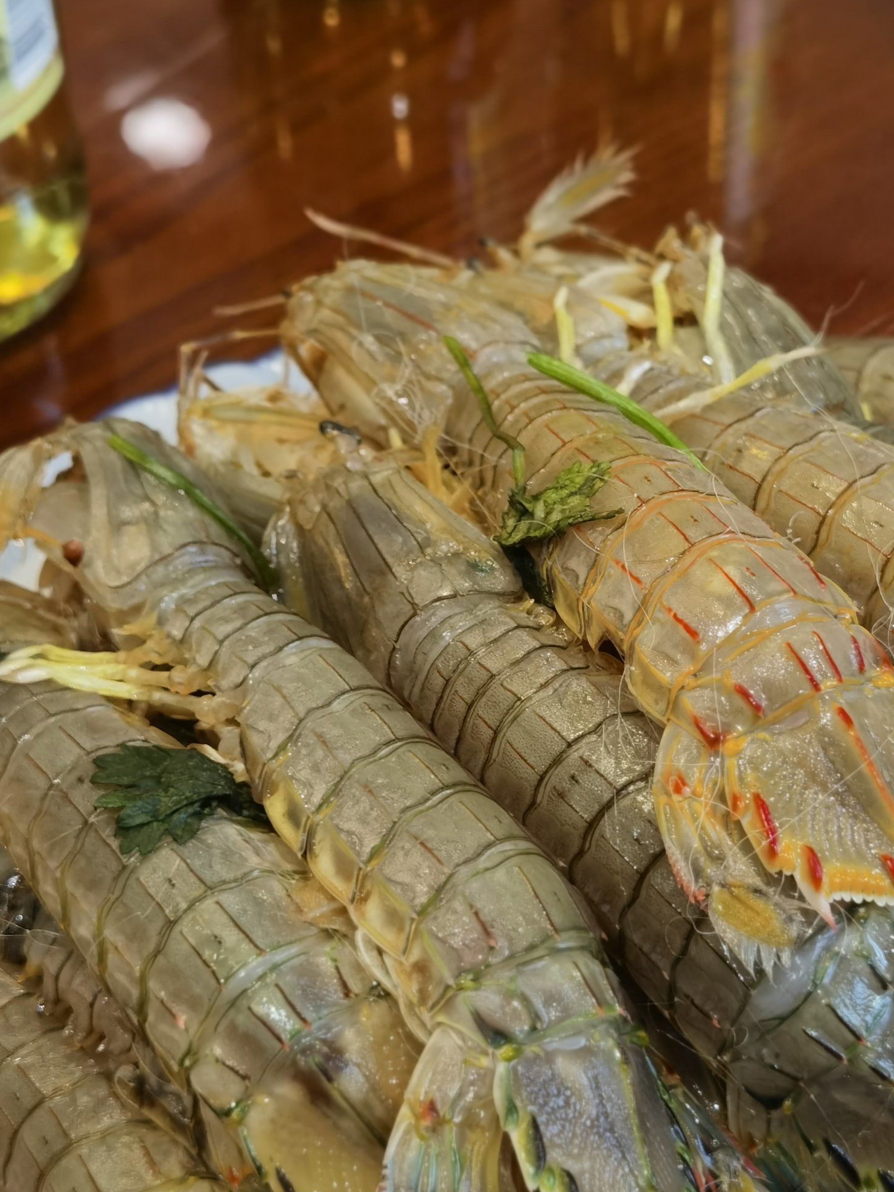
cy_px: 627
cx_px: 533
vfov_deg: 25.7
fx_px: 2617
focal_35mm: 76
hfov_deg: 19.4
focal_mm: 6.71
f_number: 4
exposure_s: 1/100
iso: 100
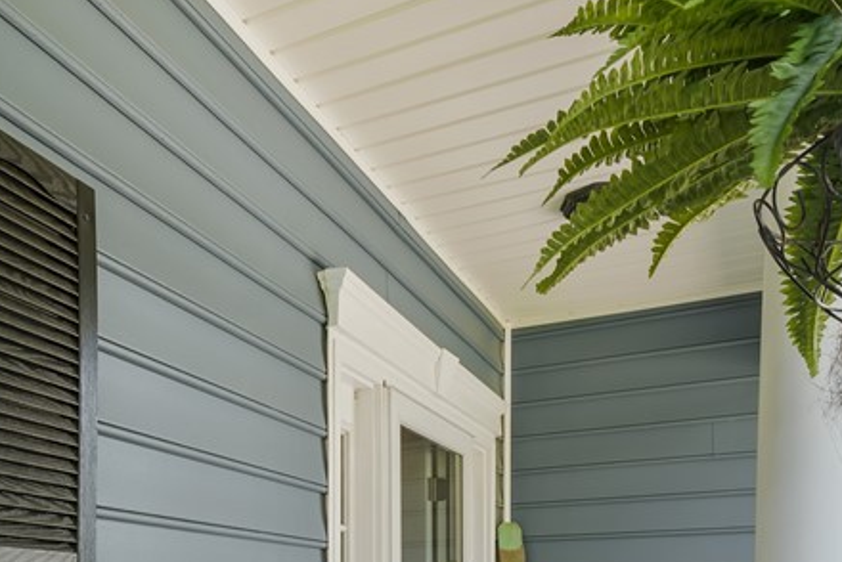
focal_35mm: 37
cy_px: 579
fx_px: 866
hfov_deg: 51.5
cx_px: 337
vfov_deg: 32.7
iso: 100
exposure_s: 1/50
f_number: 8
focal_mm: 15
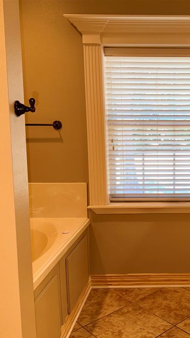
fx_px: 314
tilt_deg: -7.6
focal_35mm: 35
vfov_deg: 56.6
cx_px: 171
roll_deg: +0.3
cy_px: 169
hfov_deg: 32.0
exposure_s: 1/24
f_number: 1.78
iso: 50
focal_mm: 6.76
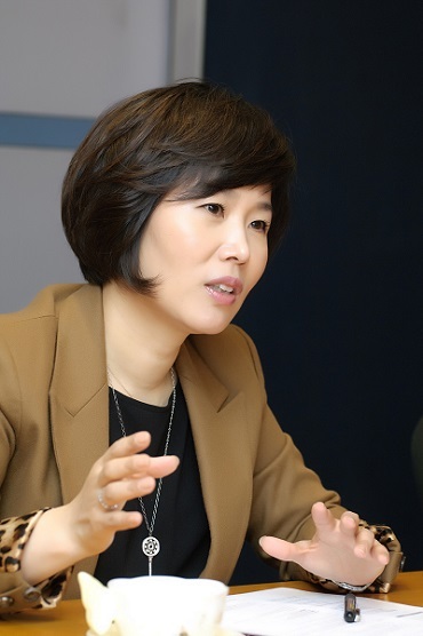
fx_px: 2514
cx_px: 212
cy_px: 318
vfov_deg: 14.4
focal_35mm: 142
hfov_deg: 9.6
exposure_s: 1/80
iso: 400
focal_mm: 95
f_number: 4.5
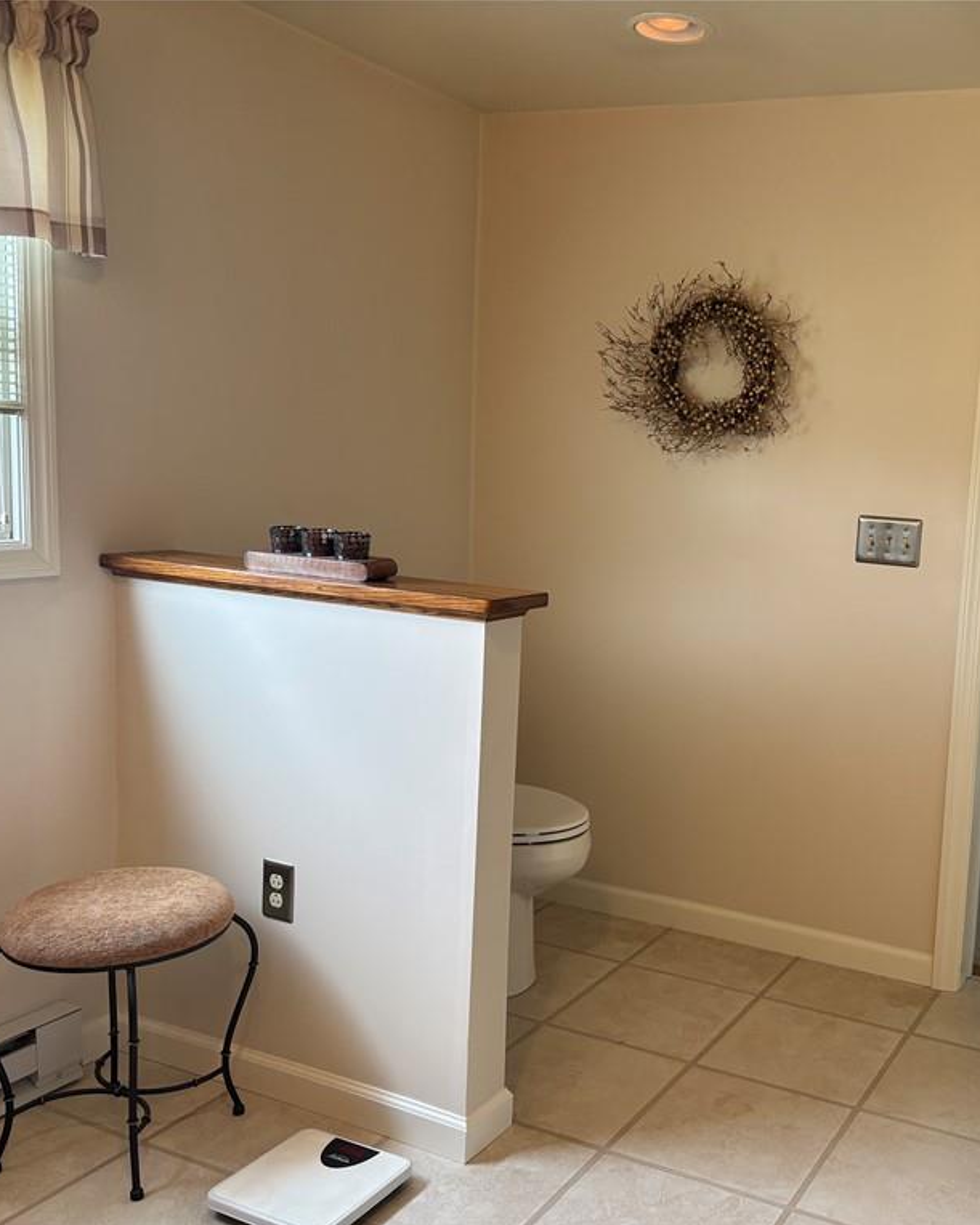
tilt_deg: -7.3
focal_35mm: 34
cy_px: 614
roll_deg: -3.3
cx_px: 749
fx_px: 1233
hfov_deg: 41.9
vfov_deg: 52.8
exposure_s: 1/60
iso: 100
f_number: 1.6
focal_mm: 5.96
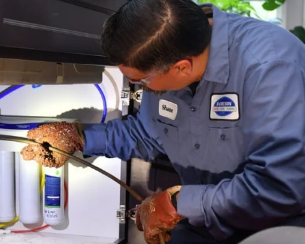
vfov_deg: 18.5
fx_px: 749
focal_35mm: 83
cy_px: 149
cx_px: 163
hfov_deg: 23.0
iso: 500
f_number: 2.8
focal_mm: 27
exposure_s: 1/400
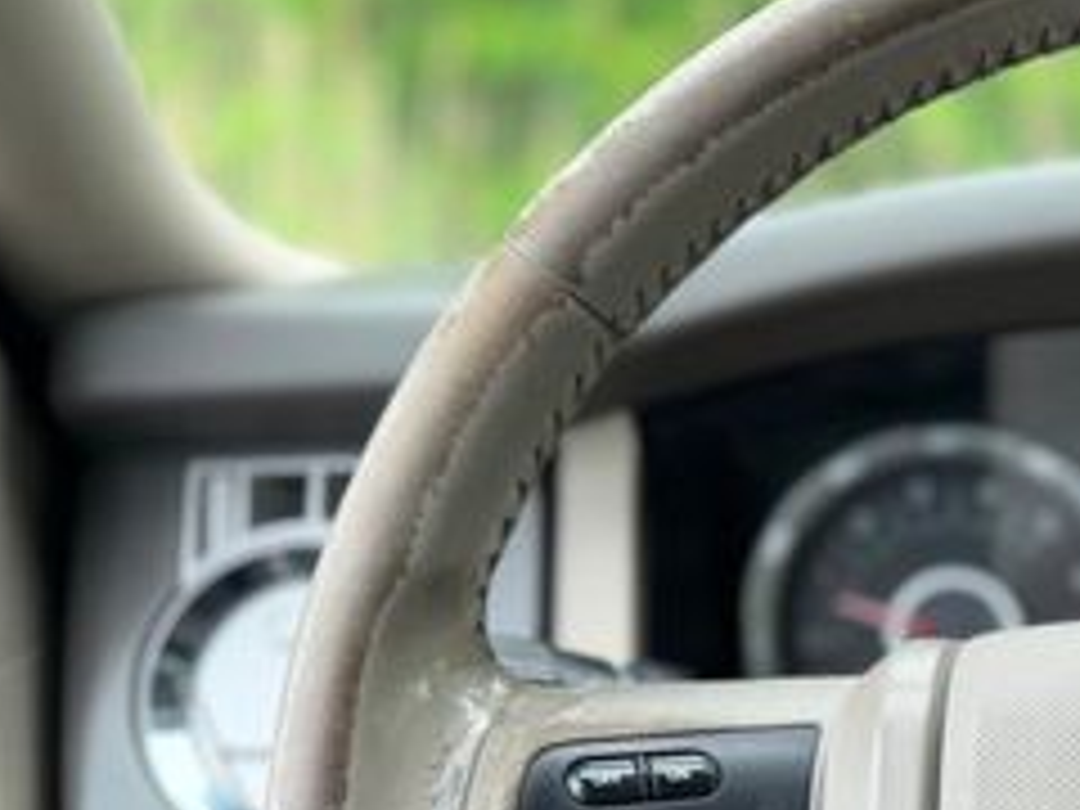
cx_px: 1368
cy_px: 909
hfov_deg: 26.2
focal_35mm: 64
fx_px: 1997
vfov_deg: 21.6
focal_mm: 6.76
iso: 64
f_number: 1.78
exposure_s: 1/270
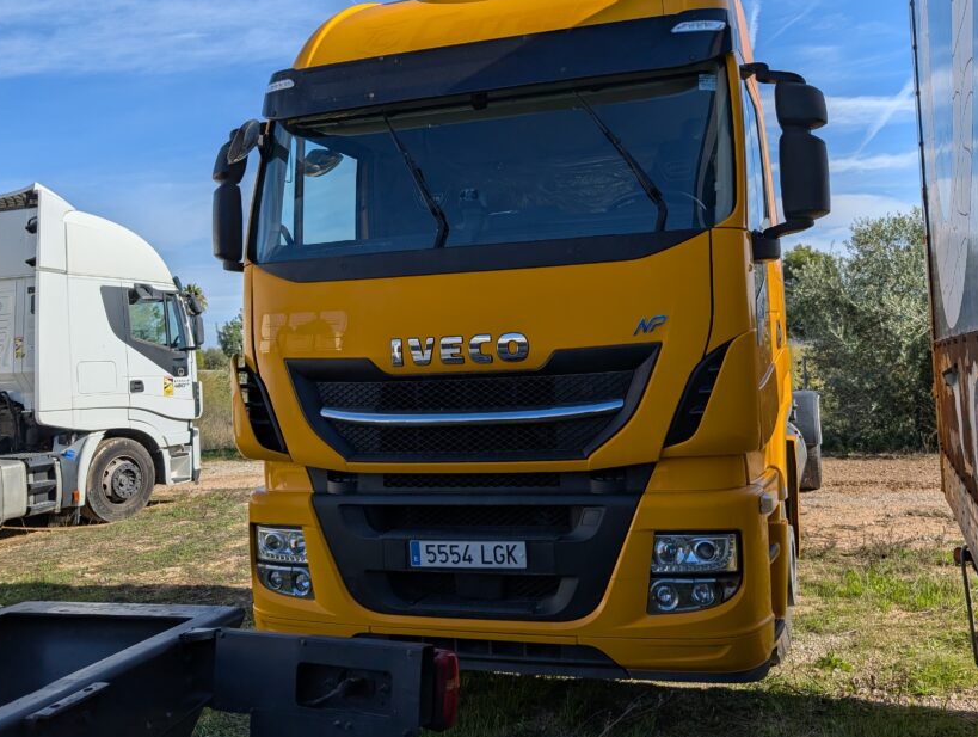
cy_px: 317
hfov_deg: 59.5
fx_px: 849
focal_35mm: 30
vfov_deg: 46.8
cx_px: 574
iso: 21
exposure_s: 1/1890
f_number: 1.68
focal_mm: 6.9
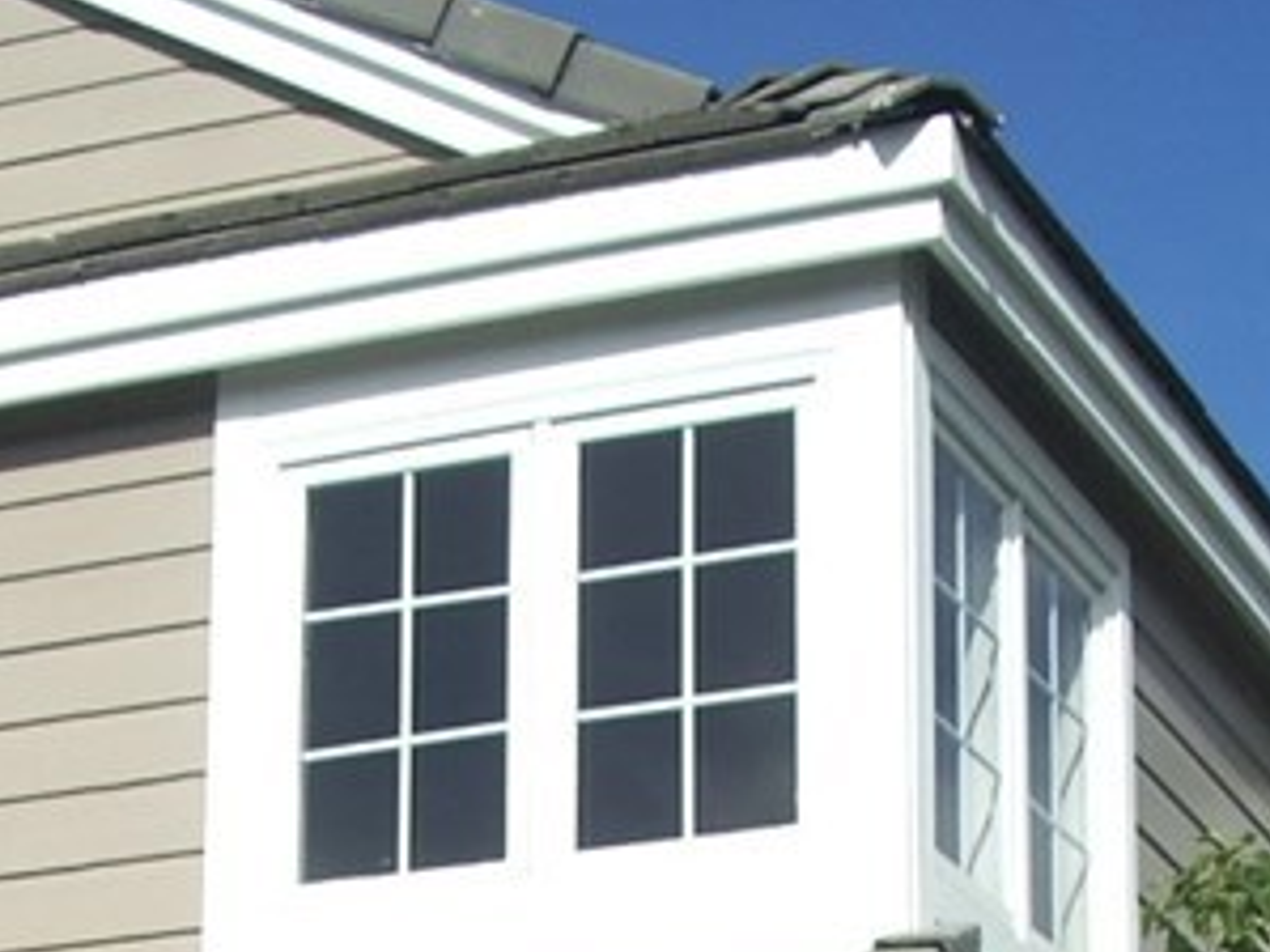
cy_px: 1534
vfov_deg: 11.7
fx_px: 4401
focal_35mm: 120
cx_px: 459
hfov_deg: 16.4
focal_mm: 5.8
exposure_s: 1/500
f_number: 4.3
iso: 50
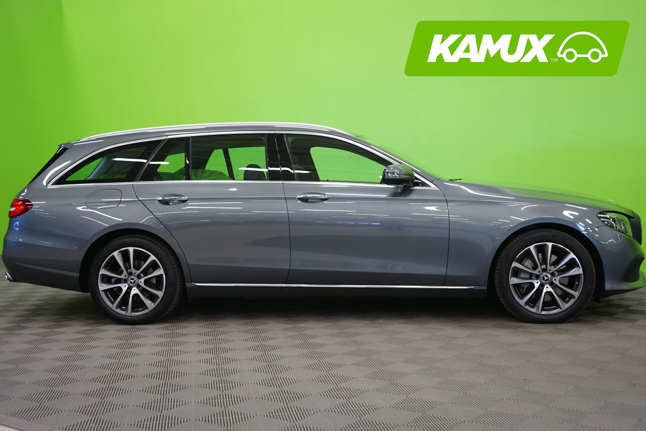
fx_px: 754
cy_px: 216
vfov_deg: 31.9
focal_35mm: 42
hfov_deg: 46.4
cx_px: 323
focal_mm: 42
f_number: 4.5
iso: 400
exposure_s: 1/8
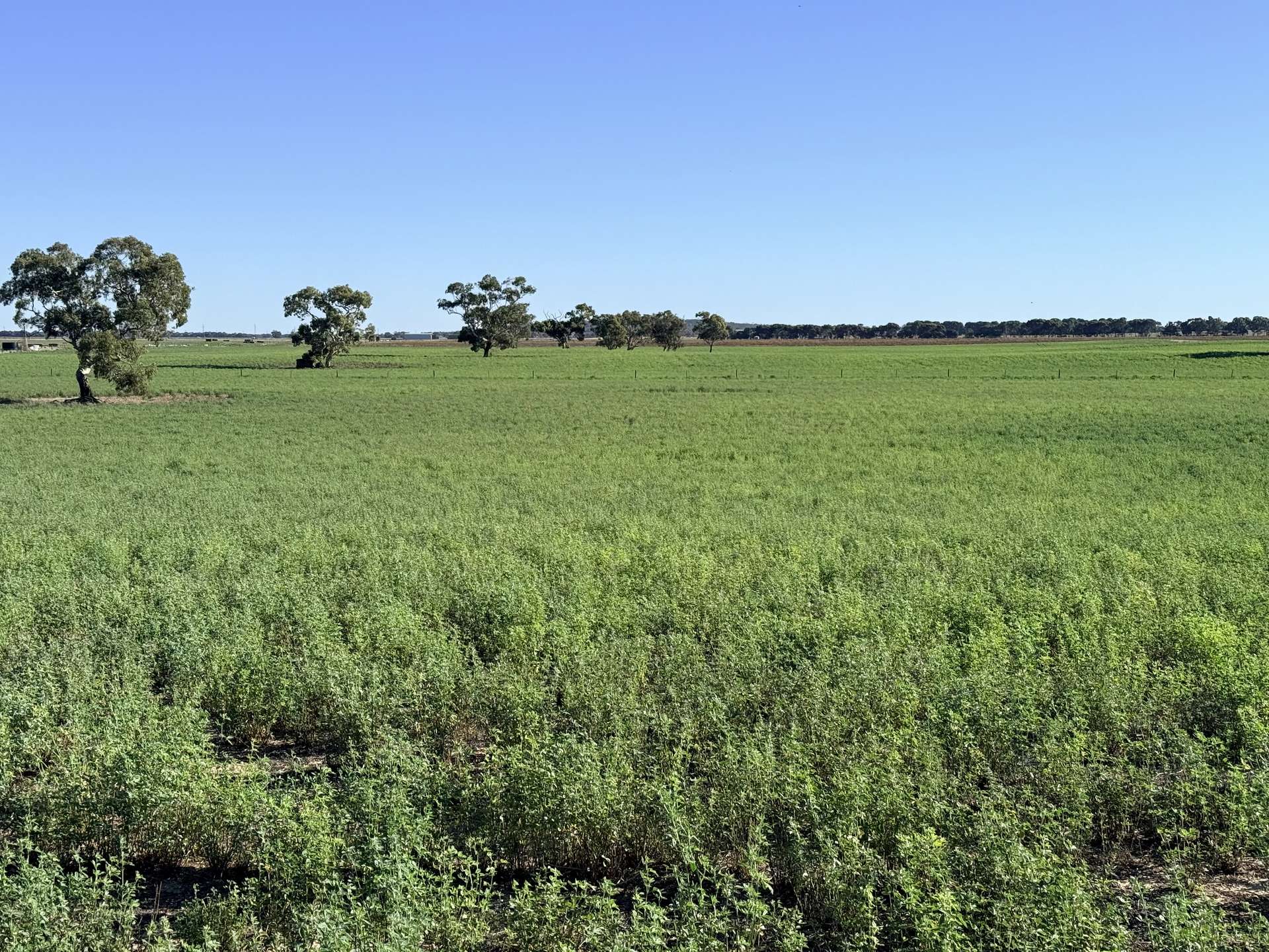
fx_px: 1760
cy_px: 476
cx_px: 634
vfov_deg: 30.3
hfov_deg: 39.7
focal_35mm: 48
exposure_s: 1/5208
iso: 64
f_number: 1.78
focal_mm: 6.76
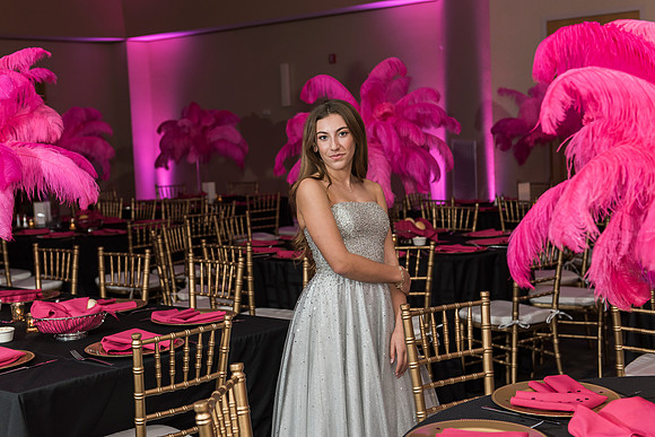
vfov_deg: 23.6
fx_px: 1045
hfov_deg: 34.8
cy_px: 209
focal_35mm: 57
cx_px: 313
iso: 800
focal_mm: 55
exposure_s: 1/100
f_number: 4
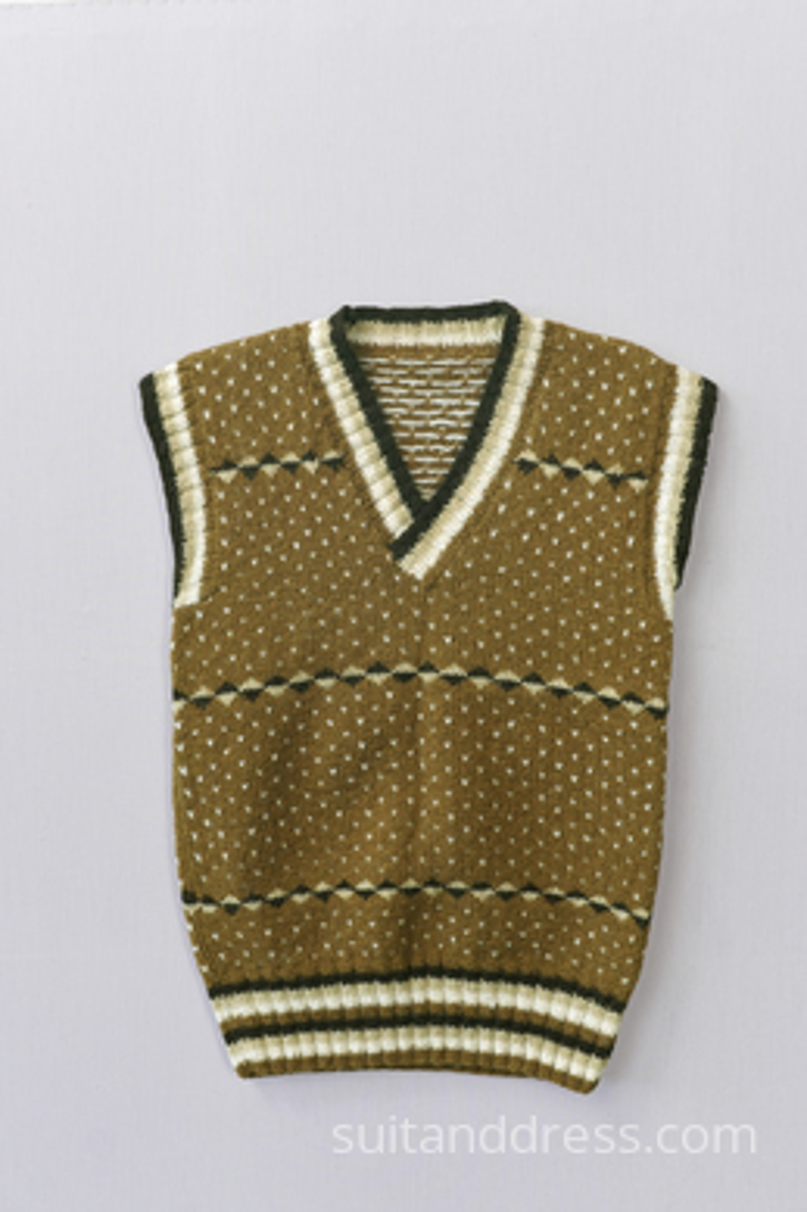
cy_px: 606
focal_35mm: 48
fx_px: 1615
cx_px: 404
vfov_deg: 41.1
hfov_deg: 28.1
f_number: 6.3
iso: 320
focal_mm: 32
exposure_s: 1/50
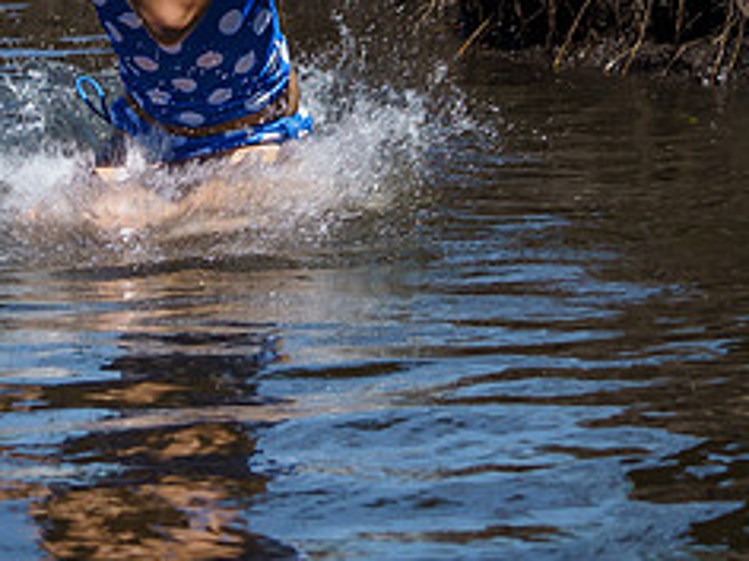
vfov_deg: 4.1
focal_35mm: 364
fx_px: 7876
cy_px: -176
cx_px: 255
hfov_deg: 5.4
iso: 200
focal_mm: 96
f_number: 5.6
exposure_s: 1/1250
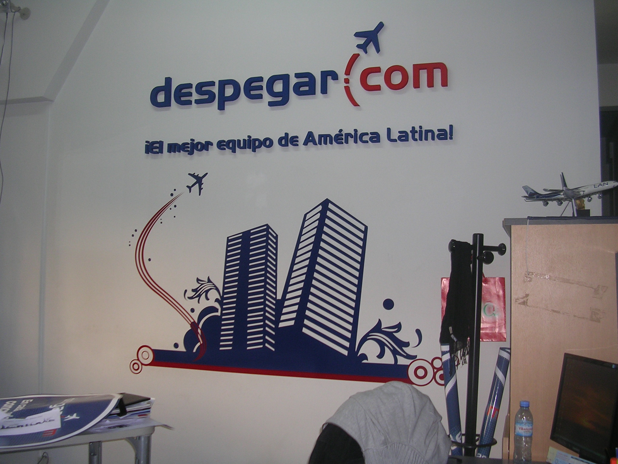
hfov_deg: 49.0
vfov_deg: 37.7
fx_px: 678
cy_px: 232
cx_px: 309
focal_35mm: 38
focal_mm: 5.8
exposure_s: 1/60.1
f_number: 2.8
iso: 50
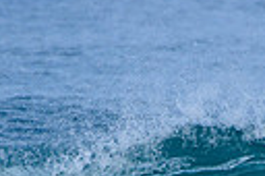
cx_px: 245
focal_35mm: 2472
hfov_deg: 0.8
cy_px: 343
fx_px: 18173
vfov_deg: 0.6
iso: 250
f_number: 5.6
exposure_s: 1/2000
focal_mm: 500
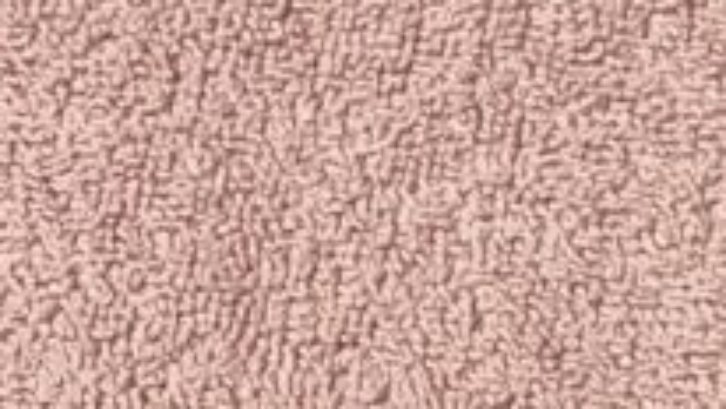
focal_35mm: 110
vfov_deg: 10.0
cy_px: 885
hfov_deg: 17.1
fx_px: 2118
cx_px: 1156
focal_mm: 4.2
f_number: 1.6
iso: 125
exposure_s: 1/60
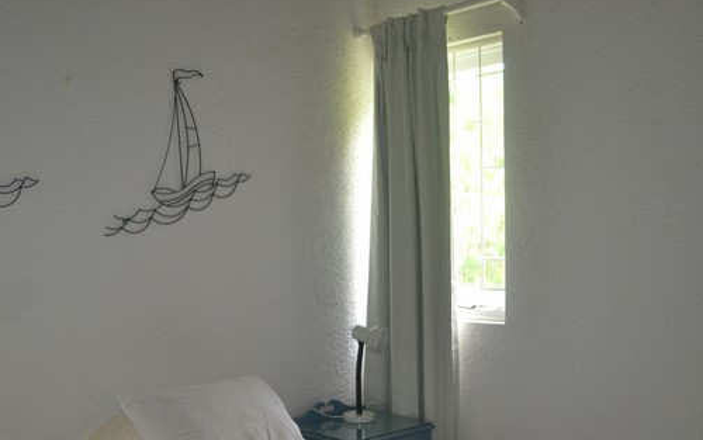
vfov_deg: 28.7
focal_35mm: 44
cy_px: 342
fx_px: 843
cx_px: 235
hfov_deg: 44.6
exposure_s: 1/60
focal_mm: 18
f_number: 3.5
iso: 560
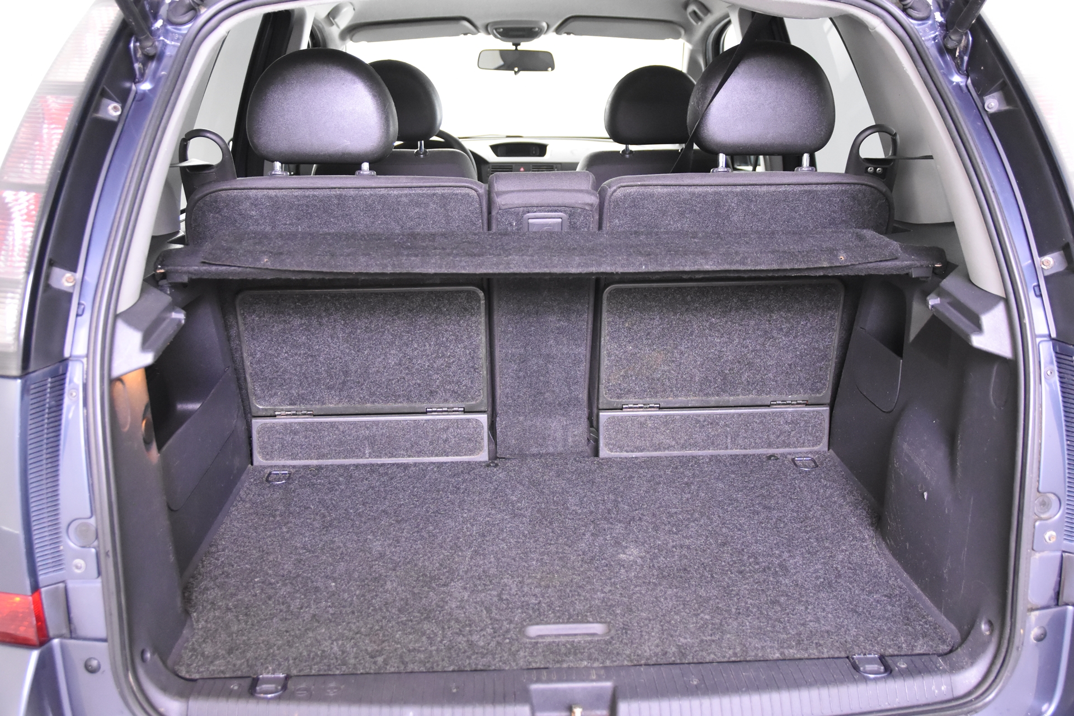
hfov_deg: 53.1
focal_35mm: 36
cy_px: 358
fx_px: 1074
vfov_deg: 36.9
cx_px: 537
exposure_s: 1/40
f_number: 3
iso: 3600
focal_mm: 24
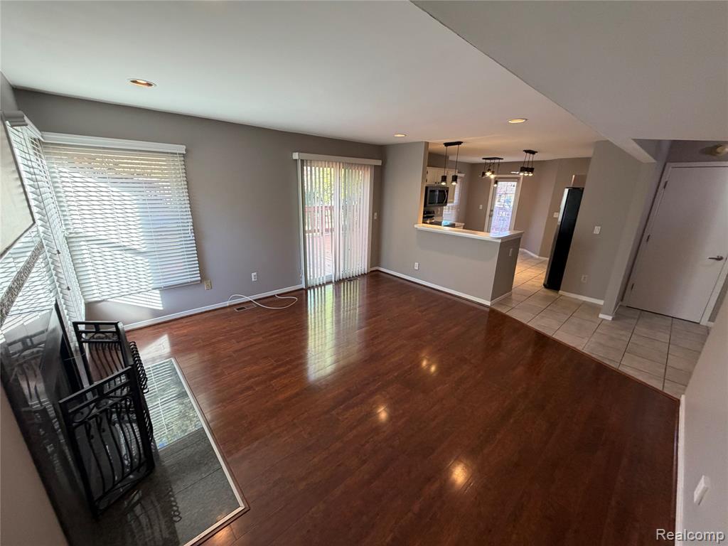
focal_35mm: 14
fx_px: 294
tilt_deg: -18.5
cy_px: 273
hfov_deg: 102.1
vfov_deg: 85.7
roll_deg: -1.6
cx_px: 364
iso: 200
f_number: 2.2
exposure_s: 1/120
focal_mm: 2.22
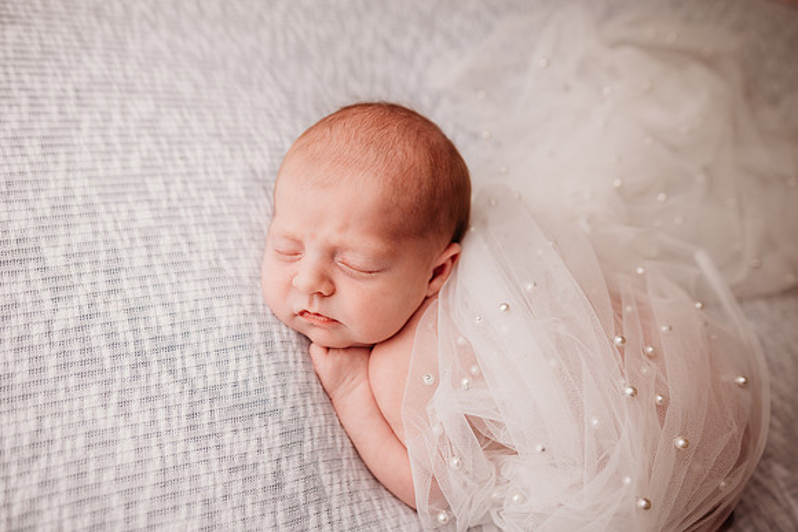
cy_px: 266
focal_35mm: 24
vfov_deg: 53.2
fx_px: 532
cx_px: 399
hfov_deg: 73.7
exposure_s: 1/200
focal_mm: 24
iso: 100
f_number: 2.8
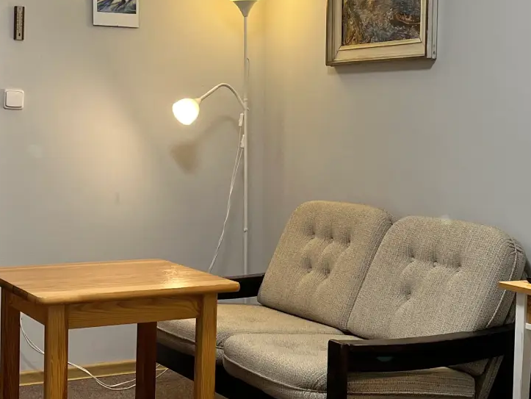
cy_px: 158
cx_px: 318
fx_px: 1059
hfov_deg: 28.1
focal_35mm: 69
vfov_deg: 21.3
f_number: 1.6
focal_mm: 5.1
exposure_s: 1/100
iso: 125
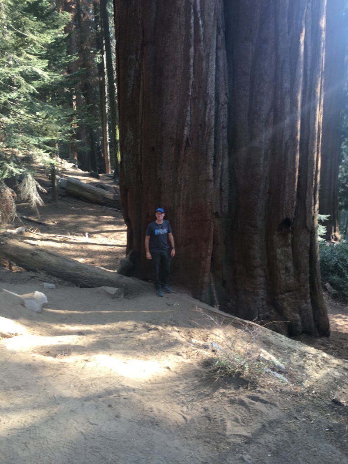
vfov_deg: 61.6
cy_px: 232
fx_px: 389
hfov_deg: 48.2
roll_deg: +2.0
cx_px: 174
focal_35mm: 29
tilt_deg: -18.2
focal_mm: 4.15
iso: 25
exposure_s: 1/60
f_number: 2.2
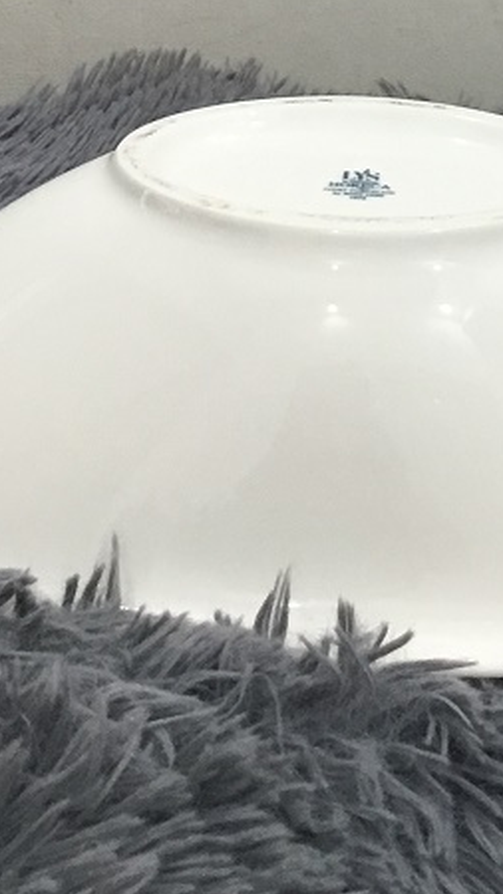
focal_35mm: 90
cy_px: -133
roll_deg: +0.6
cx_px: 247
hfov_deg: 13.4
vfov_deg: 22.1
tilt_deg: -15.8
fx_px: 2135
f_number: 2.4
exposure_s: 1/33
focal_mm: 3.3
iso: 64
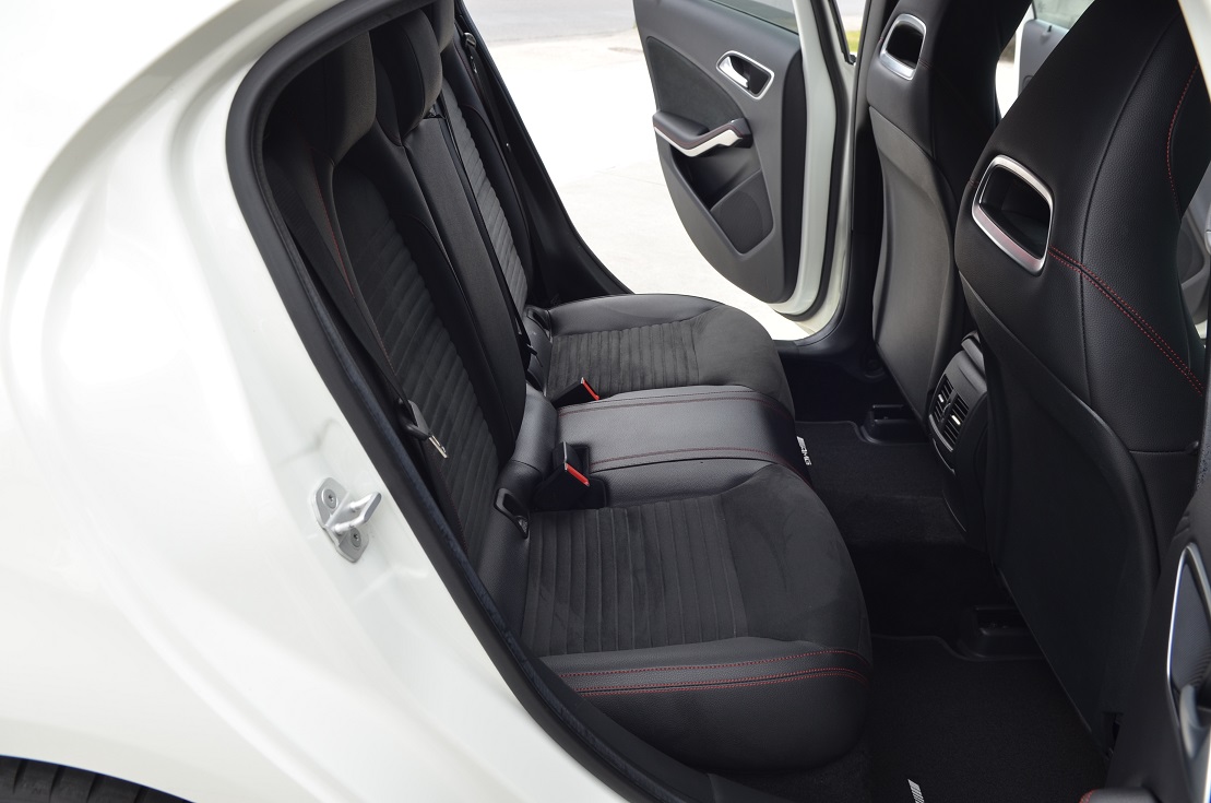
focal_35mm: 30
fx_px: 1007
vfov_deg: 43.4
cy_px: 402
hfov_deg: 62.0
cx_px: 606
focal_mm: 20
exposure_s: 1/200
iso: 200
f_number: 7.1
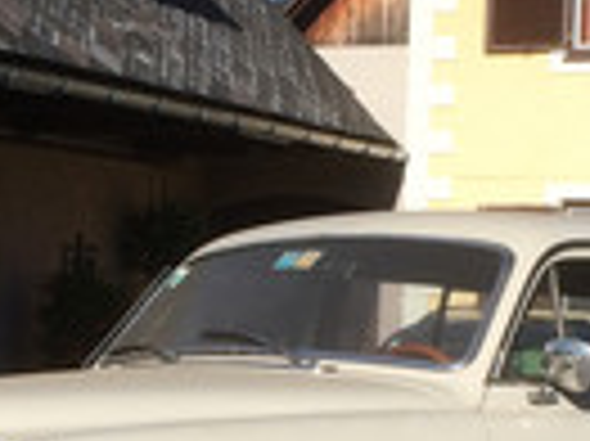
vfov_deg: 10.4
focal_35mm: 142
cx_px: 68
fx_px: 2418
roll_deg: -1.6
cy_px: 428
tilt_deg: -4.8
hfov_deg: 13.8
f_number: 2.2
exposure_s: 1/2740
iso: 32
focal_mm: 4.15
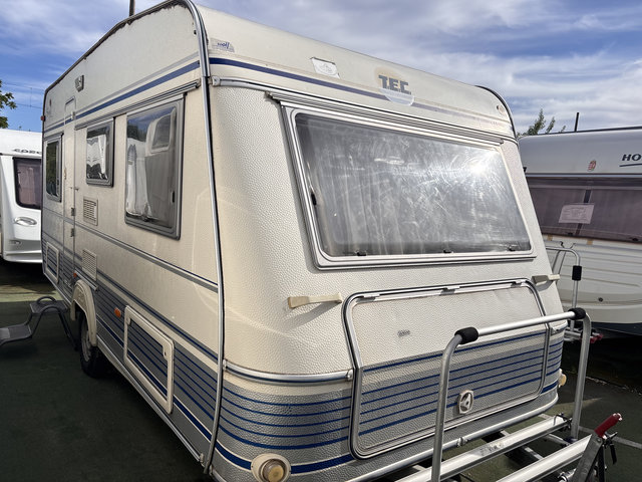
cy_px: 241
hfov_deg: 67.3
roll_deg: -3.5
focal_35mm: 26
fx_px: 482
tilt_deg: -3.9
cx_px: 321
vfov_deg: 53.1
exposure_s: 1/5348
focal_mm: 5.96
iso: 50
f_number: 1.6
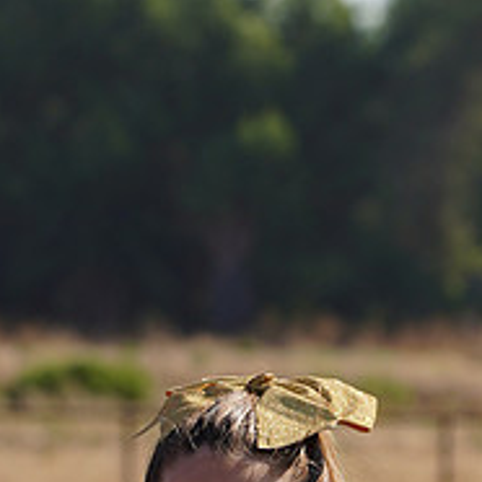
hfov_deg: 3.3
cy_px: 749
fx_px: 8365
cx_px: 288
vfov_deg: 3.3
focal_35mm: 531
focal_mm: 200
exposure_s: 1/250
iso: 100
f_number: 9
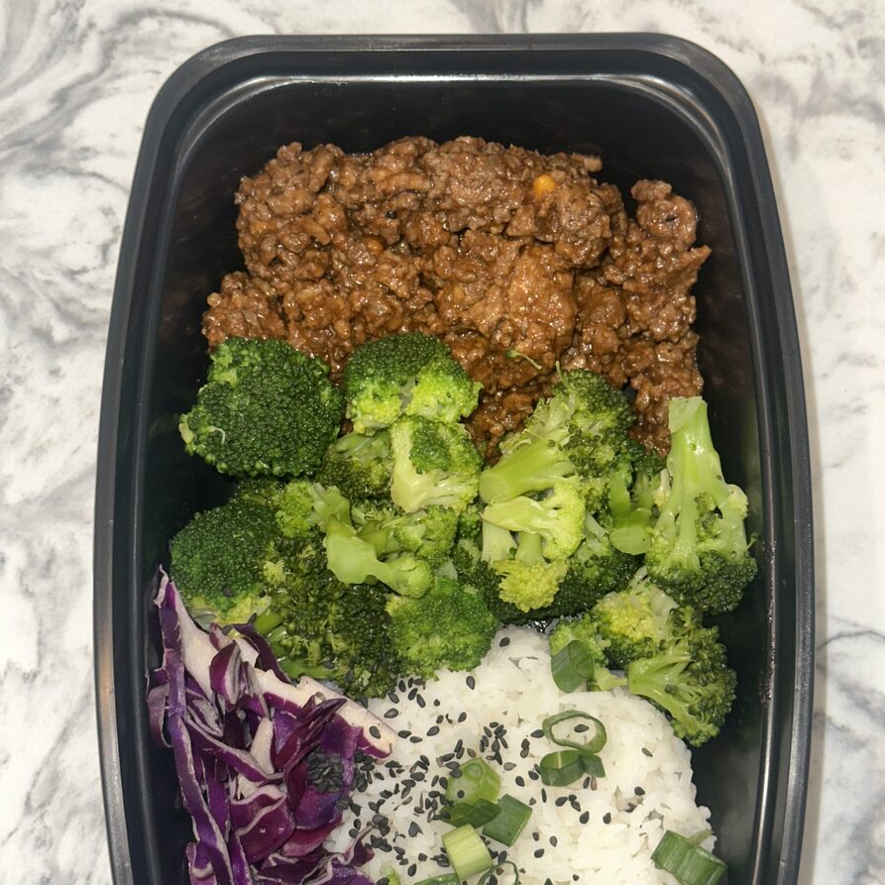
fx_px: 1649
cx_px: 445
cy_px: 511
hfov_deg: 30.0
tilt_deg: -81.1
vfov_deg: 30.0
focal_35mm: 57
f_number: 1.78
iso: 50
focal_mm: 6.86
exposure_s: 1/33
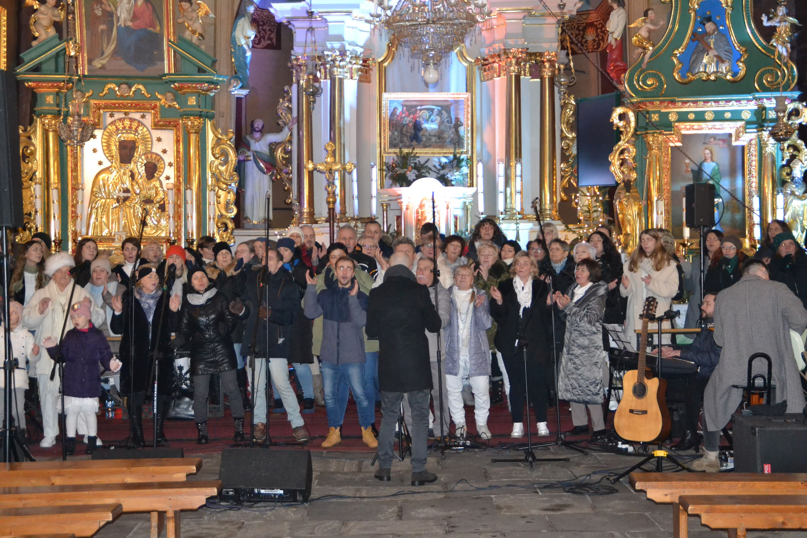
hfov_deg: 31.9
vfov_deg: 21.6
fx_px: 1412
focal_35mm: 63
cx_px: 404
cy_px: 269
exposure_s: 1/60
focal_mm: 42
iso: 3200
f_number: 4.5
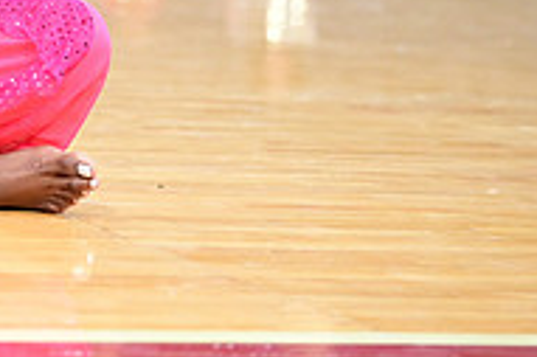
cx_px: -177
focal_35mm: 213
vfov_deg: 6.4
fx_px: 3174
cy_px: -152
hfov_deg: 9.5
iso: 6400
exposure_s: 1/1000
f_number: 3.2
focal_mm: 70
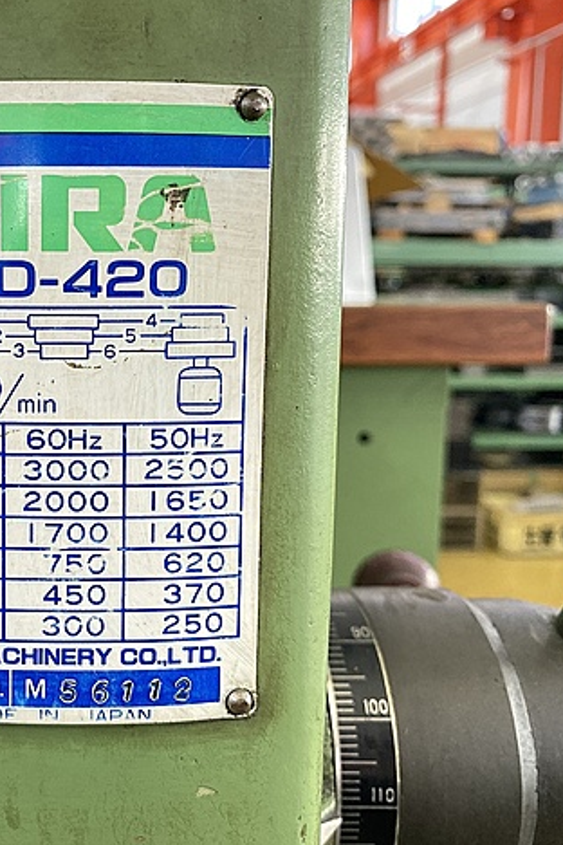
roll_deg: -0.4
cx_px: 67
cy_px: 413
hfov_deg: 34.2
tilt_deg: -7.5
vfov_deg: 51.9
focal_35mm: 37
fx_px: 868
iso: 100
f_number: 1.8
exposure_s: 1/121
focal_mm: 4.25
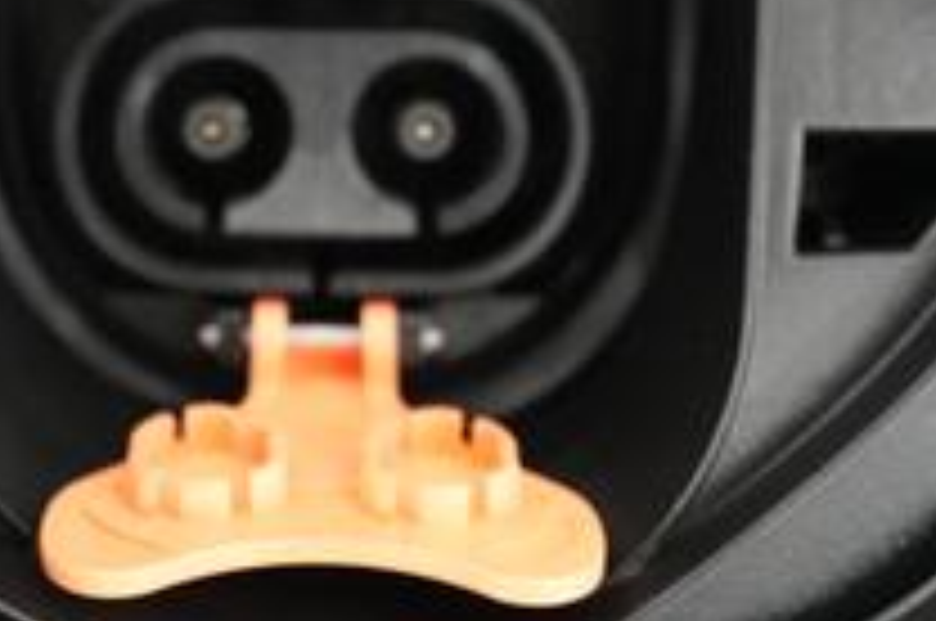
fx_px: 1921
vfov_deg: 17.8
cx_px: 324
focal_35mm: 74
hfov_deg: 27.2
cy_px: -50
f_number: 2.8
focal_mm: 24
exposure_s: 1/60
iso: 6400
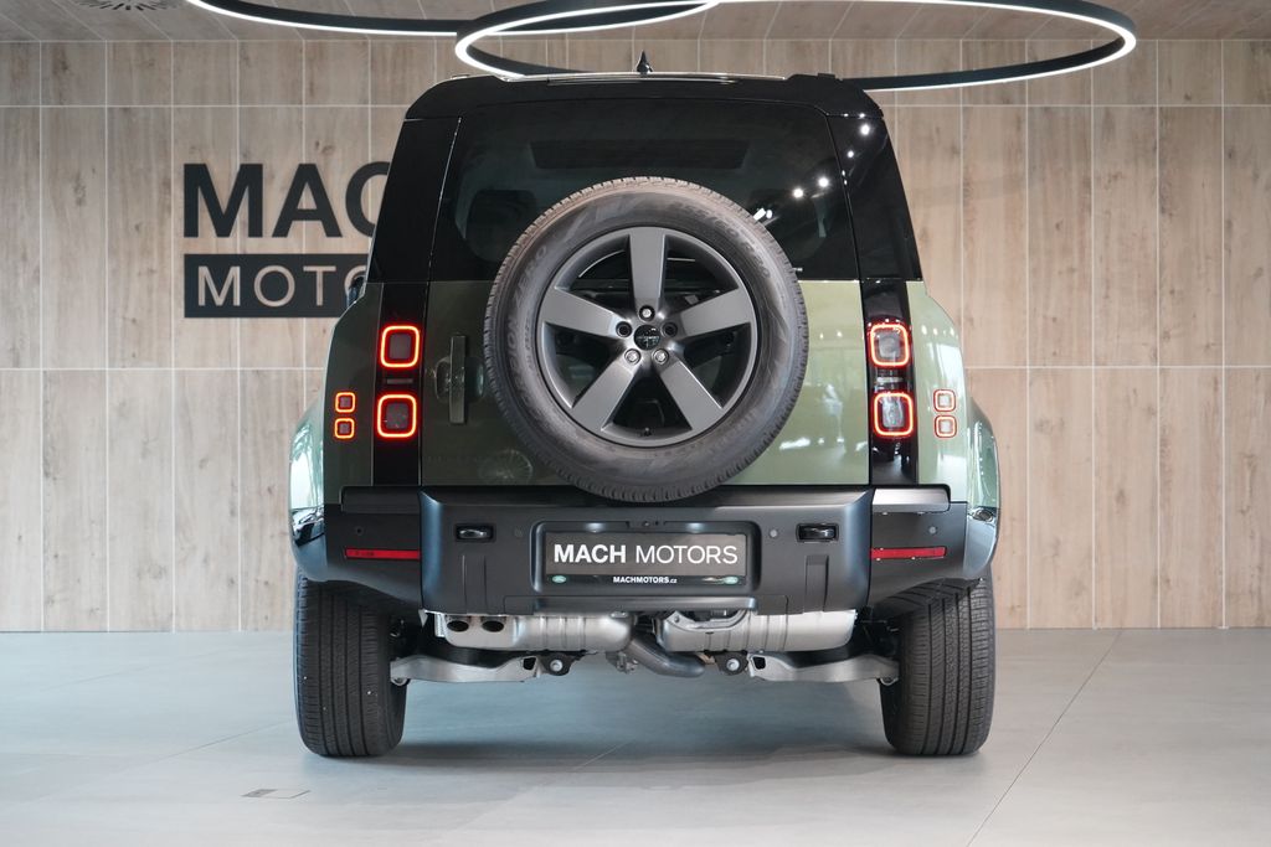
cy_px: 424
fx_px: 2472
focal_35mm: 70
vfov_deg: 19.5
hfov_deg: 28.8
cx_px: 636
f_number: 5.6
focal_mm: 70
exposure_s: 1/160
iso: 8000
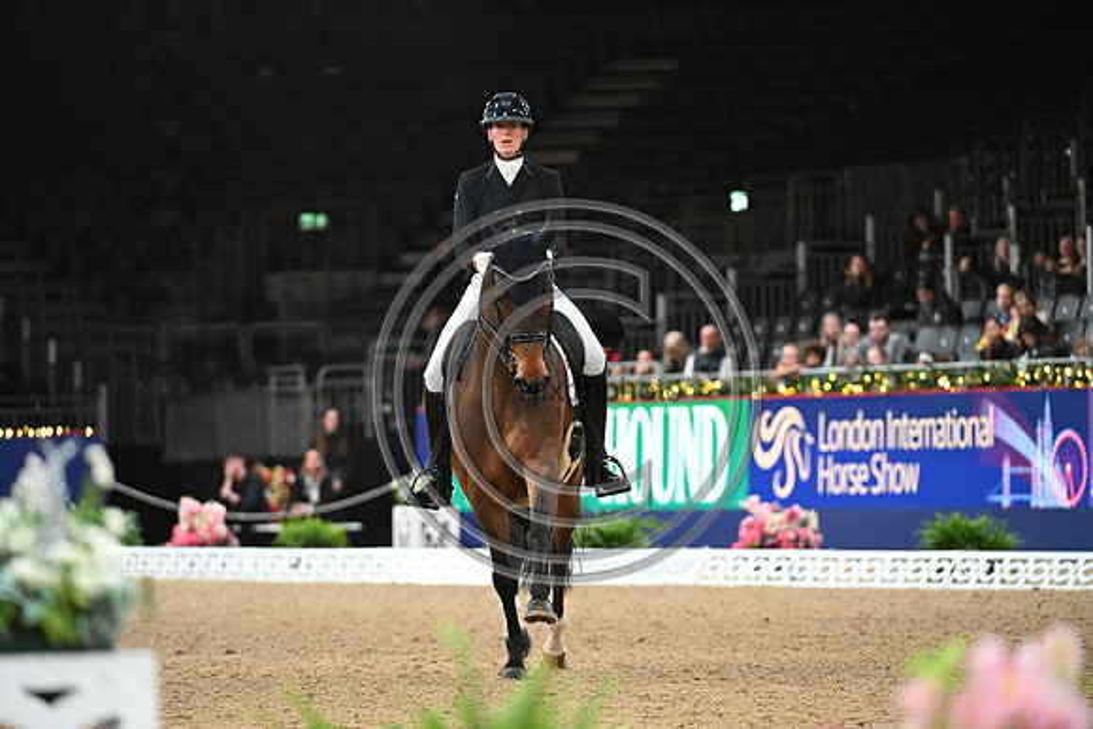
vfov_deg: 5.3
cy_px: 364
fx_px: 7895
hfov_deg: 7.9
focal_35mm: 260
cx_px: 546
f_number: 4
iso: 6400
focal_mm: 260
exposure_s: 1/640
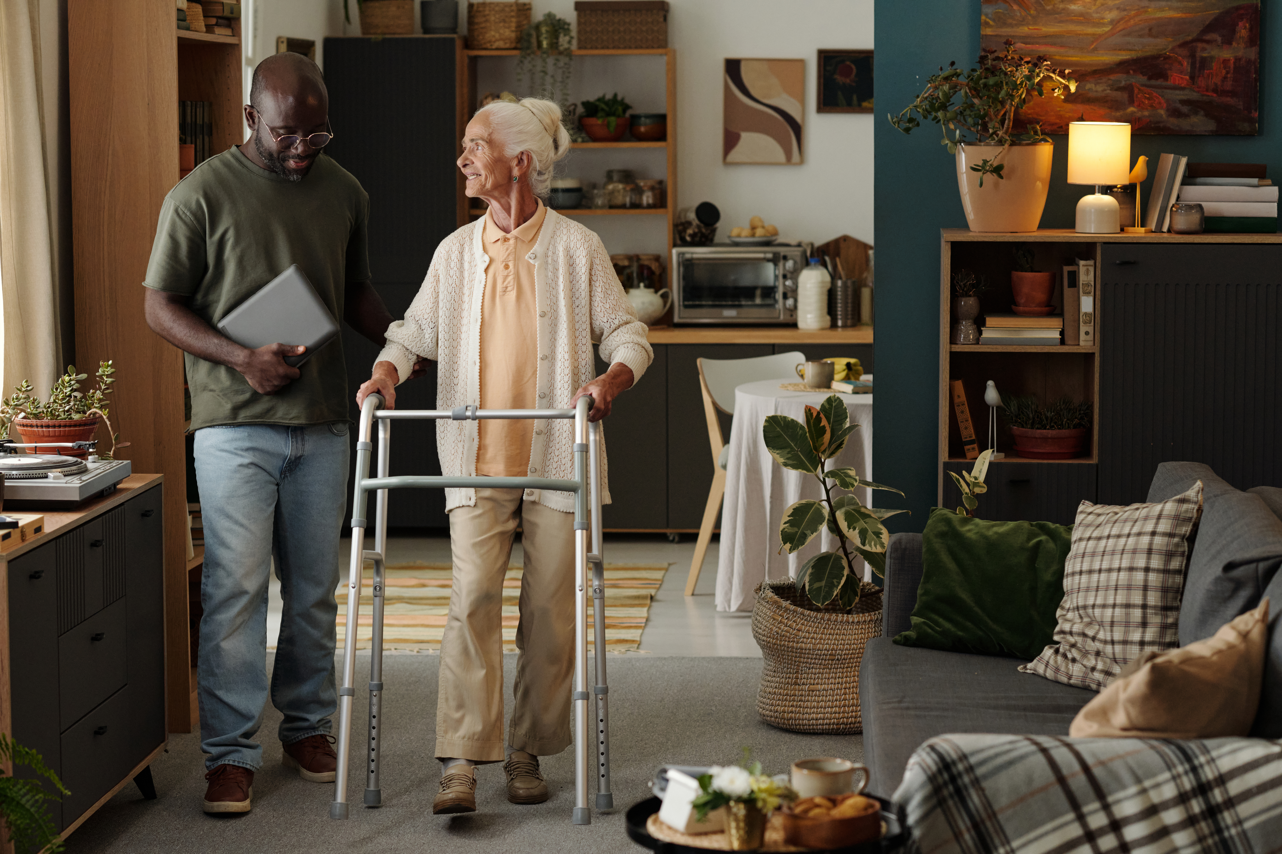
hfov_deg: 23.9
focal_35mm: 85
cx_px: 641
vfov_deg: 16.1
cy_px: 427
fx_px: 3027
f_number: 4
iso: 1600
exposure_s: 1/320
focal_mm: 85
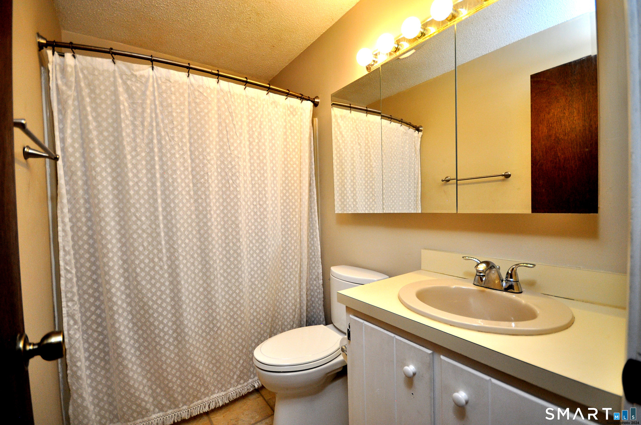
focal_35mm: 15
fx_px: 267
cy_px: 212
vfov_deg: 77.2
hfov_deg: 100.5
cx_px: 320
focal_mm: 10
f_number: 4
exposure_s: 1/125
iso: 500
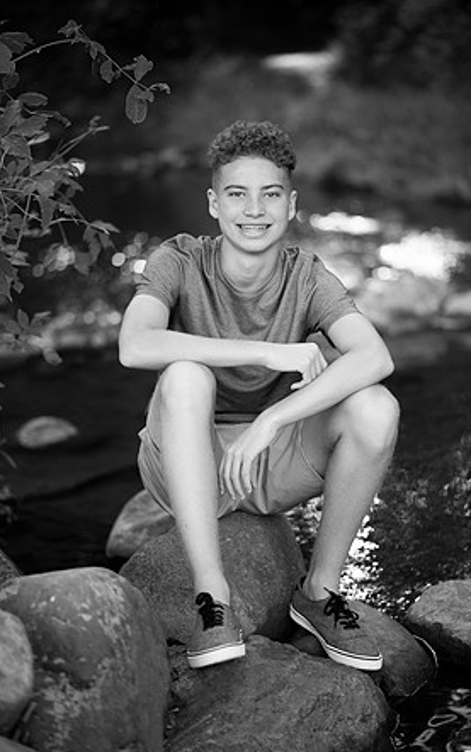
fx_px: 1807
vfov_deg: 23.5
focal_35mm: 88
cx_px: 252
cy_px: 379
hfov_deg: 14.9
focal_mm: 85
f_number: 1.8
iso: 125
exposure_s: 1/250
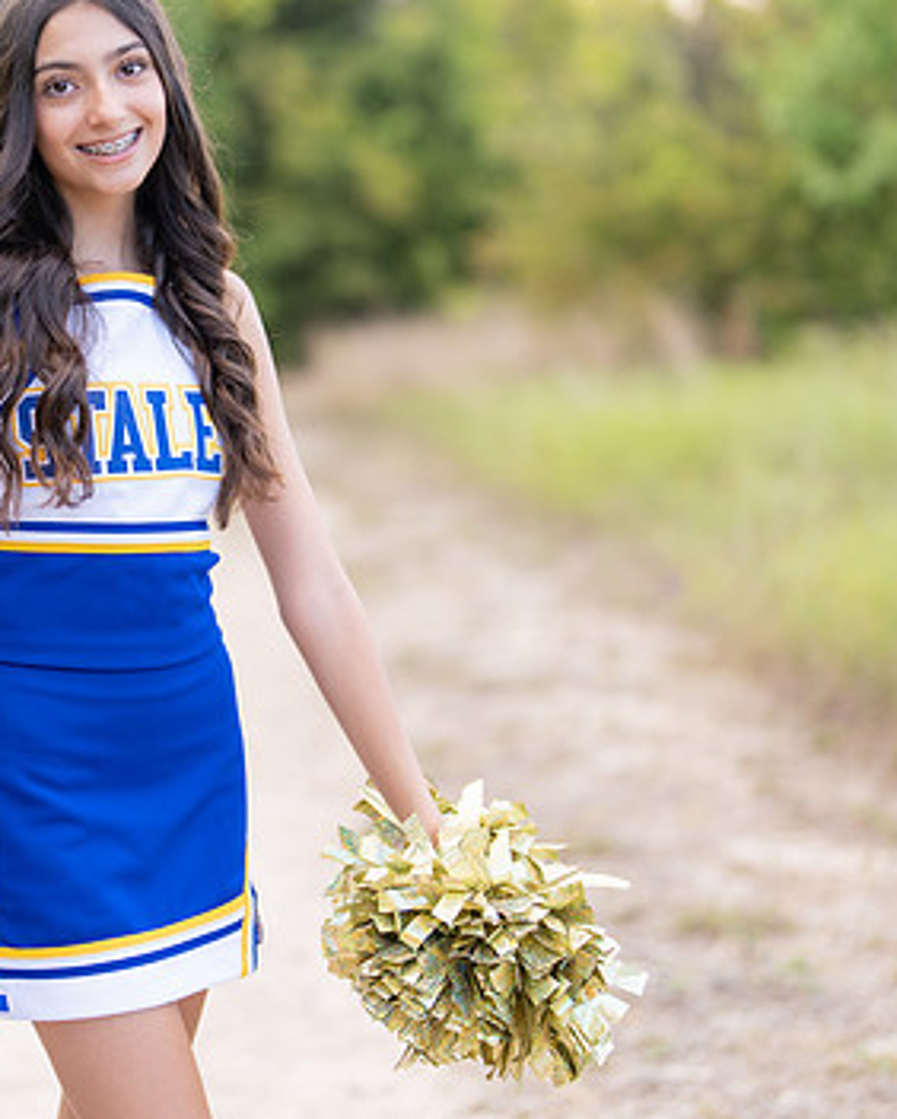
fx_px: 3017
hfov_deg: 16.7
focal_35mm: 91
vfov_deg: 21.0
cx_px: 144
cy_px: 433
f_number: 1.2
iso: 100
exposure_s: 1/500
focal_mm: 50
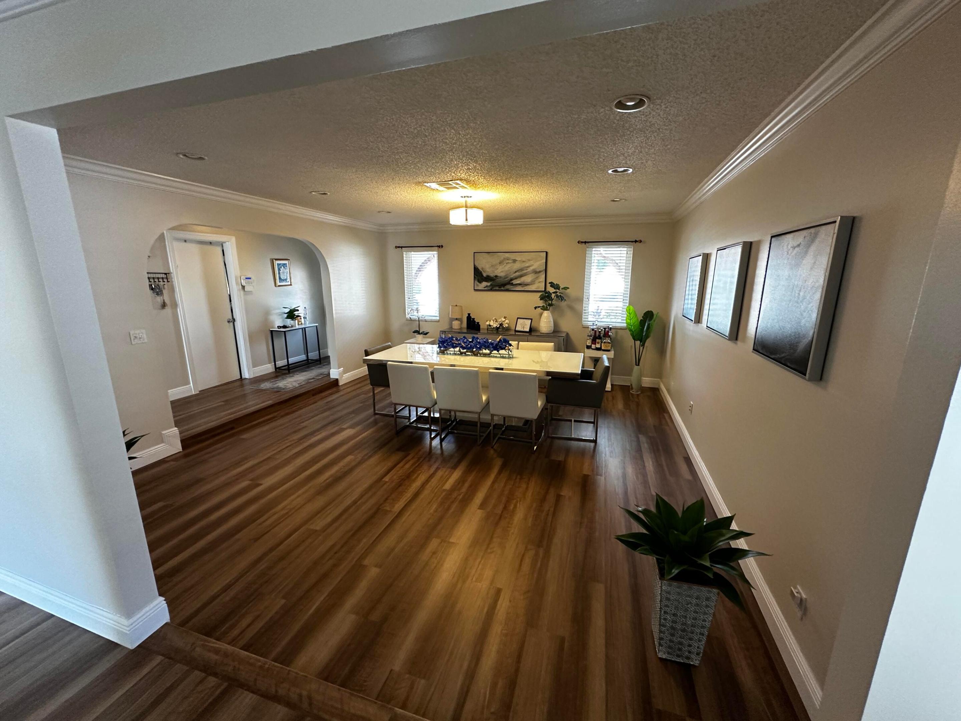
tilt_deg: -12.4
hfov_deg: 102.1
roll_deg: +0.5
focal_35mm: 14
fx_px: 389
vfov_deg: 85.7
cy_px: 360
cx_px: 480
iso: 320
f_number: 2.2
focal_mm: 2.22
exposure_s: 1/60
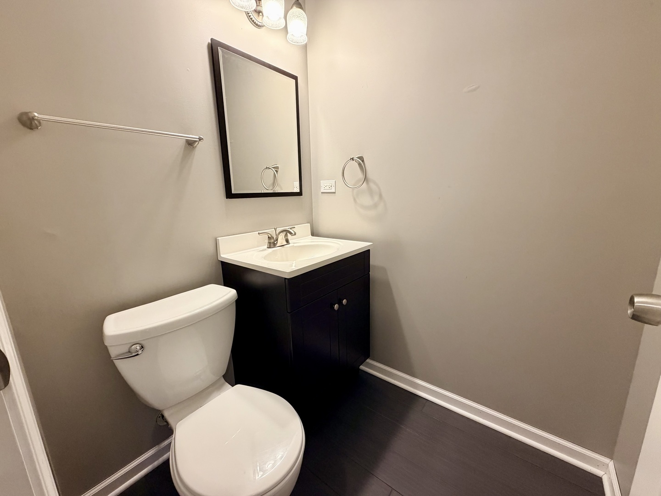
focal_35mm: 14
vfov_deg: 85.7
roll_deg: +0.9
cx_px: 330
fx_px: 267
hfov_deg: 102.1
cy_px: 248
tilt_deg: -11.5
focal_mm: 2.22
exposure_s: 1/120
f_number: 2.2
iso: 320
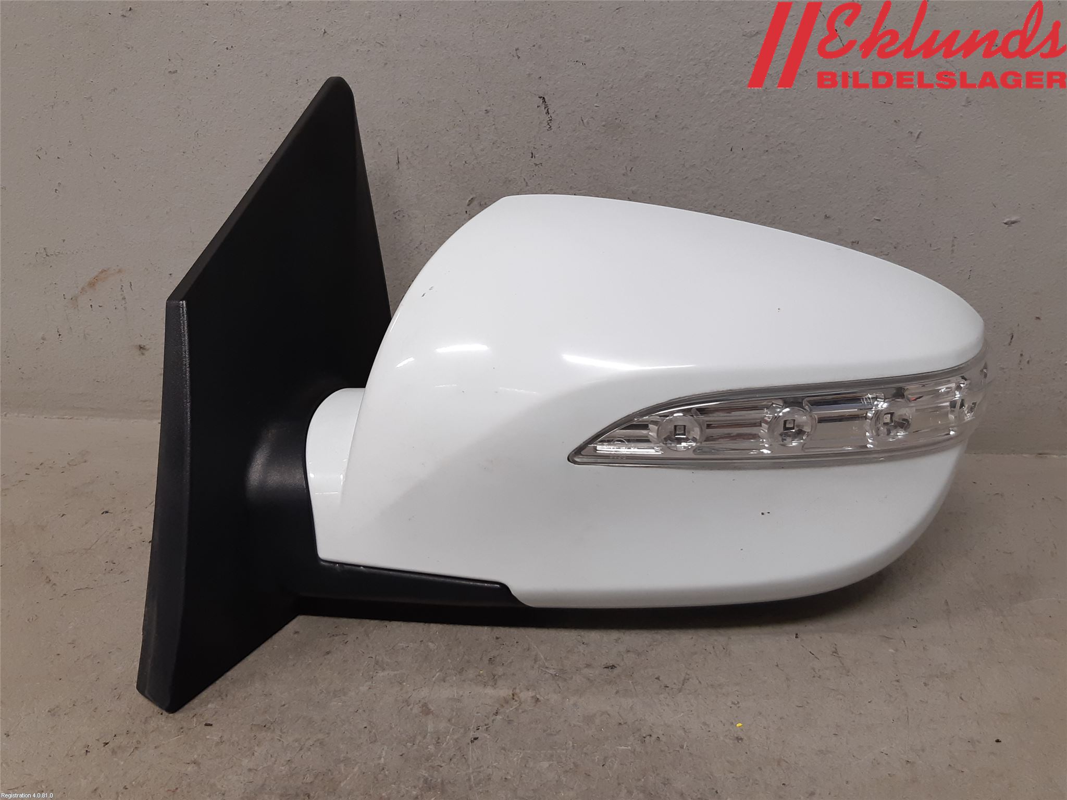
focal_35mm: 26
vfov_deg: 53.1
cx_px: 534
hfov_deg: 67.3
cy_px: 400
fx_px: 801
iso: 100
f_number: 1.7
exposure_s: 1/50
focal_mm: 3.93
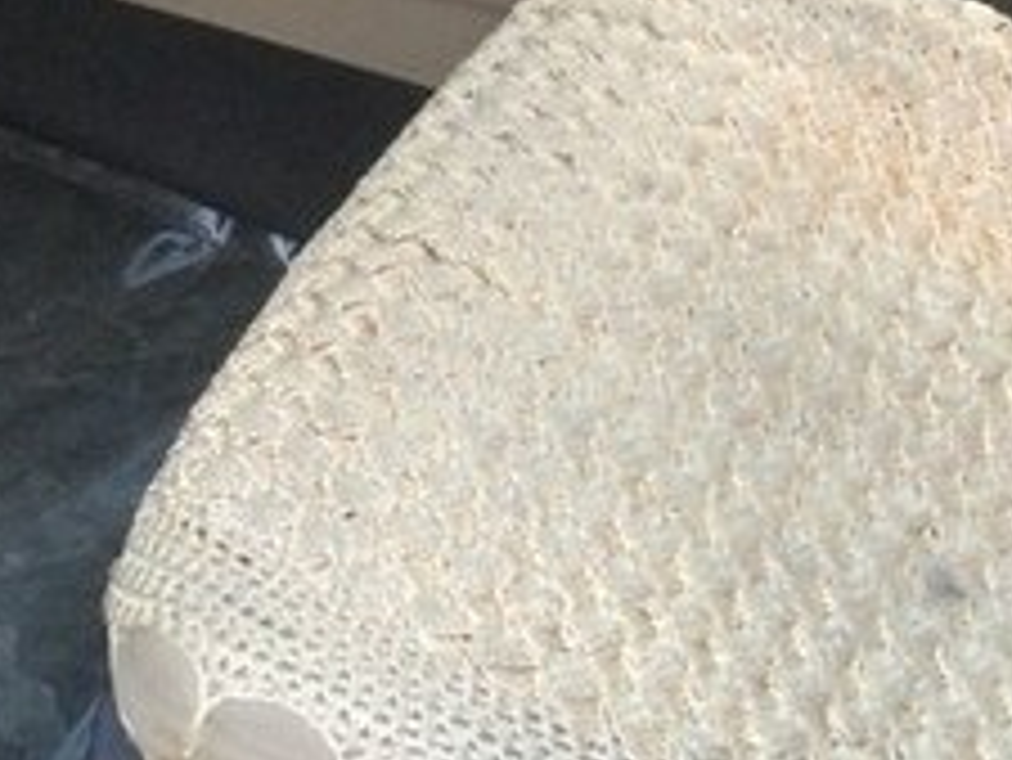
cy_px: -277
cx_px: 373
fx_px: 2486
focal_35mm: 85
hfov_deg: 22.9
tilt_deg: -35.7
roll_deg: -2.0
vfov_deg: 16.3
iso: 250
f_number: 2.2
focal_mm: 4.15
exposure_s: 1/33
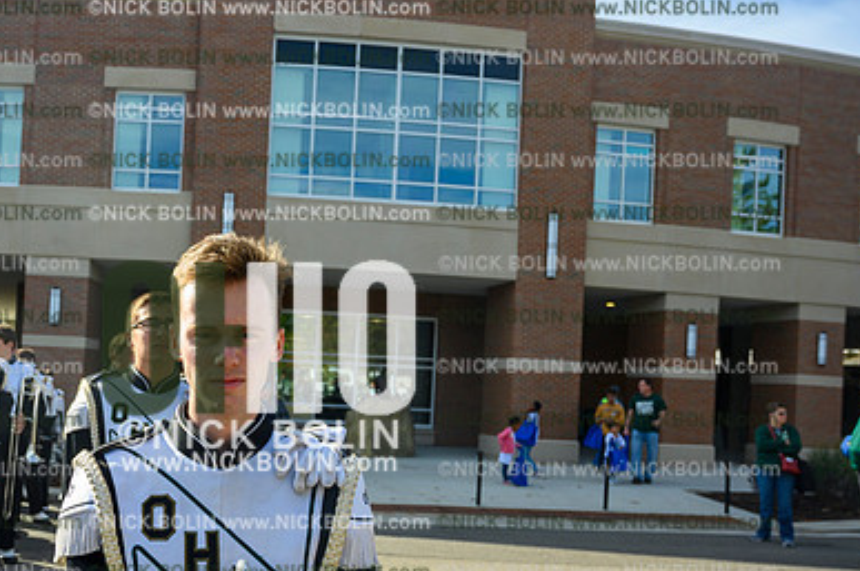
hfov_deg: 51.7
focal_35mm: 36
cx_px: 258
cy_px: 367
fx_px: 859
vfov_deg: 36.5
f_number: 5
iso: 200
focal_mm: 24
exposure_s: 1/800
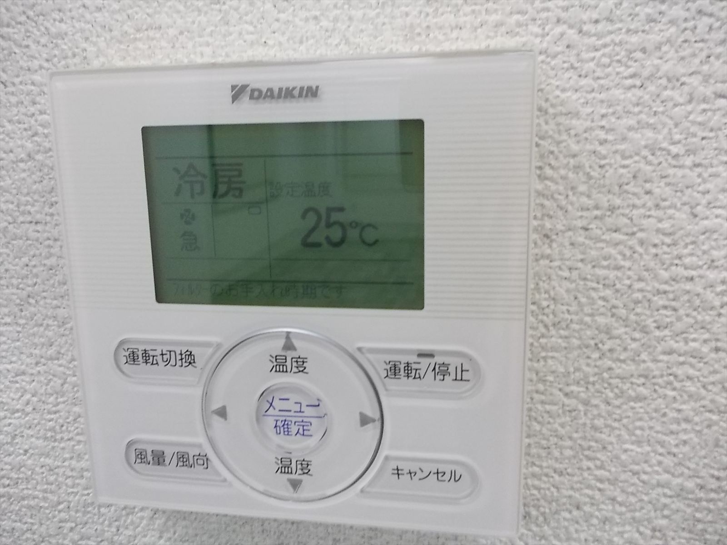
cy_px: 272
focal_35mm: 28
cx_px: 364
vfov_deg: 49.7
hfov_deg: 63.4
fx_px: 588
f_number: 2.7
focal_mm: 4
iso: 200
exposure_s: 1/100
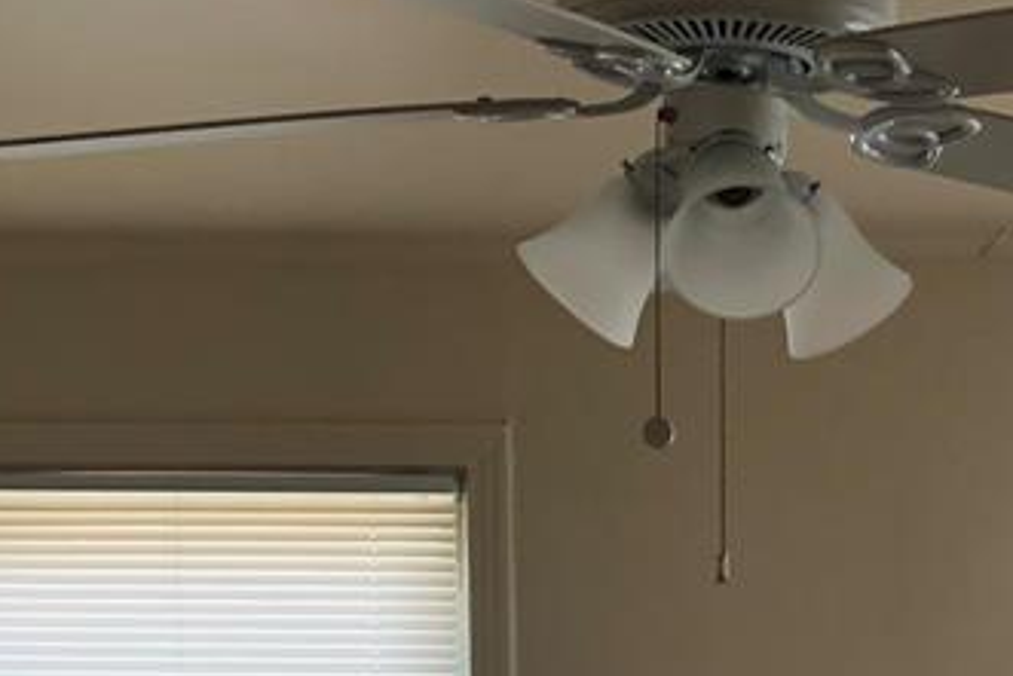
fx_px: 2533
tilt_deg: -5.1
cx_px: 918
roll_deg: -0.4
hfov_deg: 22.1
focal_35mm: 90
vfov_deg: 14.2
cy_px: 1003
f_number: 1.8
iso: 50
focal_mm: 3.99
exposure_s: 1/120
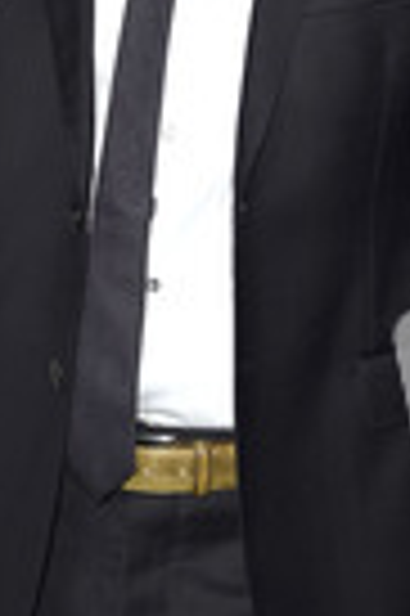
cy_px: 130
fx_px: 4487
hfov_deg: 5.2
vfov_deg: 7.9
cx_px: 216
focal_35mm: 262
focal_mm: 90
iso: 800
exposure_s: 1/160
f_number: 5.3
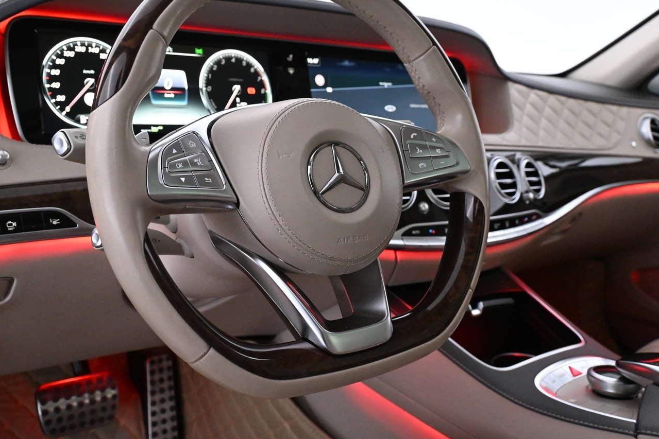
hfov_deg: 50.7
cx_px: 315
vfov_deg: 35.0
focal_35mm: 38
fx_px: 696
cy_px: 178
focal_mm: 20
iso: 4000
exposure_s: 1/50
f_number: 4.5
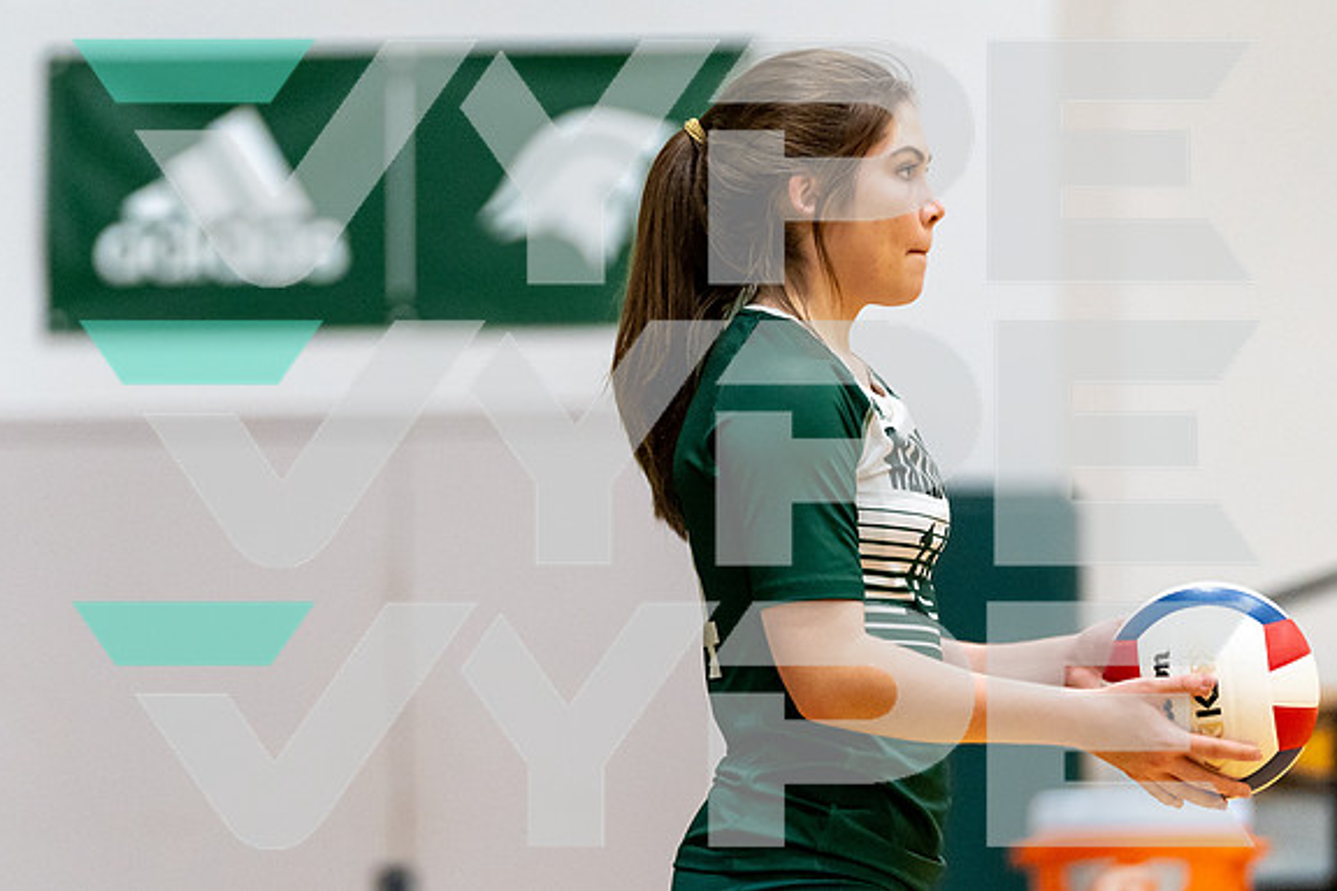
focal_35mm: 258
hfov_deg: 8.0
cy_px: 494
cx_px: 663
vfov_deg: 5.3
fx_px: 9581
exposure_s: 1/1250
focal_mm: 171
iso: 3200
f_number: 2.8
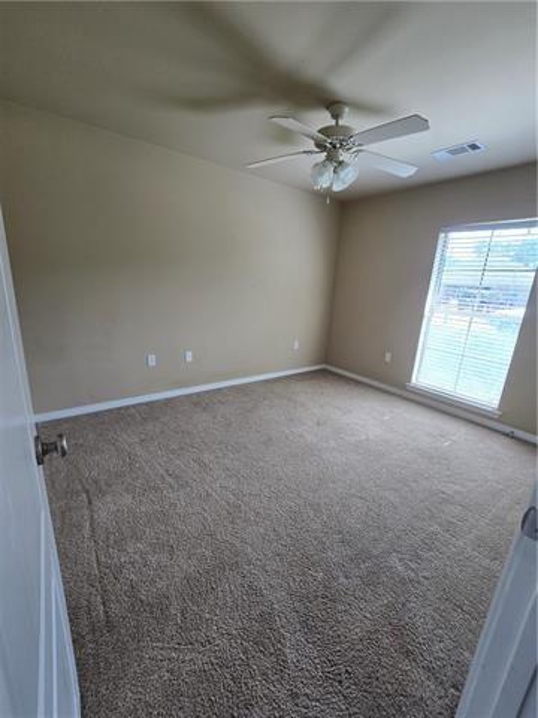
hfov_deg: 89.9
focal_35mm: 13
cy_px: 359
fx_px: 269
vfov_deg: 106.2
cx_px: 269
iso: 50
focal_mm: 2.2
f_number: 2.2
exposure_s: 1/60
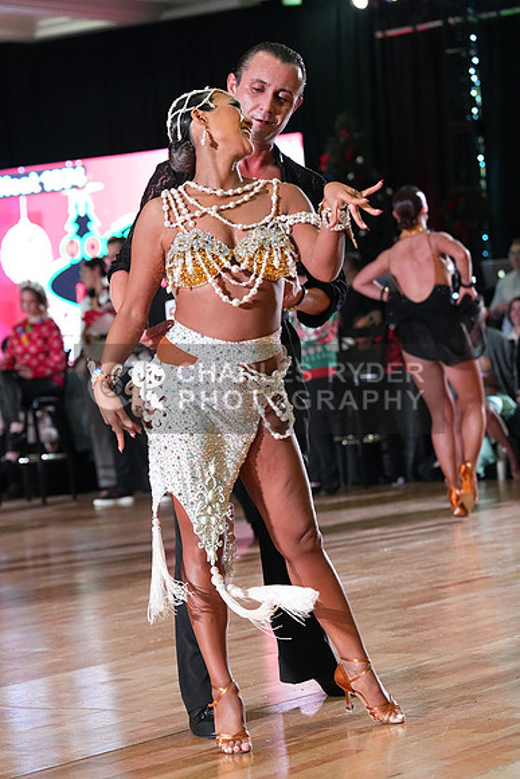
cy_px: 390
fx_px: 2512
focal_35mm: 116
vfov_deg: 17.6
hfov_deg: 11.8
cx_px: 260
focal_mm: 116
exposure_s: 1/400
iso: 8000
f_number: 5
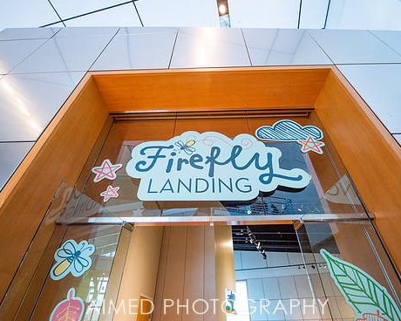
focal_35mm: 17
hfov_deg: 89.6
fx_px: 202
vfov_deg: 77.0
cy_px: 158
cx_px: 208
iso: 1600
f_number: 2.8
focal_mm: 14
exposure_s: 1/250
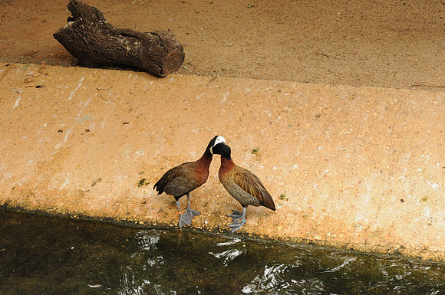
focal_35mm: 105
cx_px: 222
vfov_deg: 13.0
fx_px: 1296
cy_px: 148
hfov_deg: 19.5
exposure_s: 1/200
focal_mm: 70
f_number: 13
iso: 1600
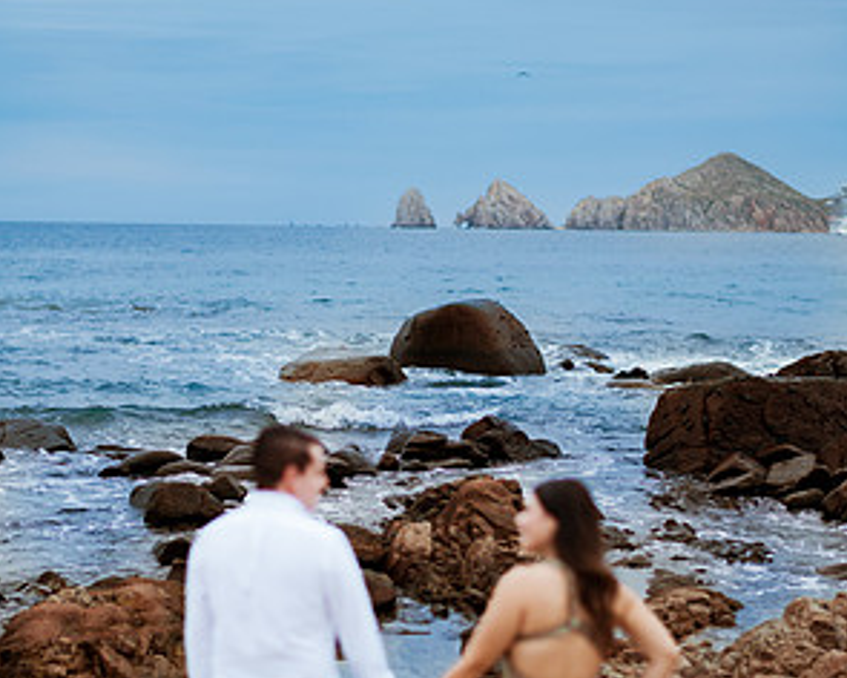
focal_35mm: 83
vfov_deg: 18.4
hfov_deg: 23.0
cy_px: 497
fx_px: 2081
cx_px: 428
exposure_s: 1/800
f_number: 1.4
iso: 80
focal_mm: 58
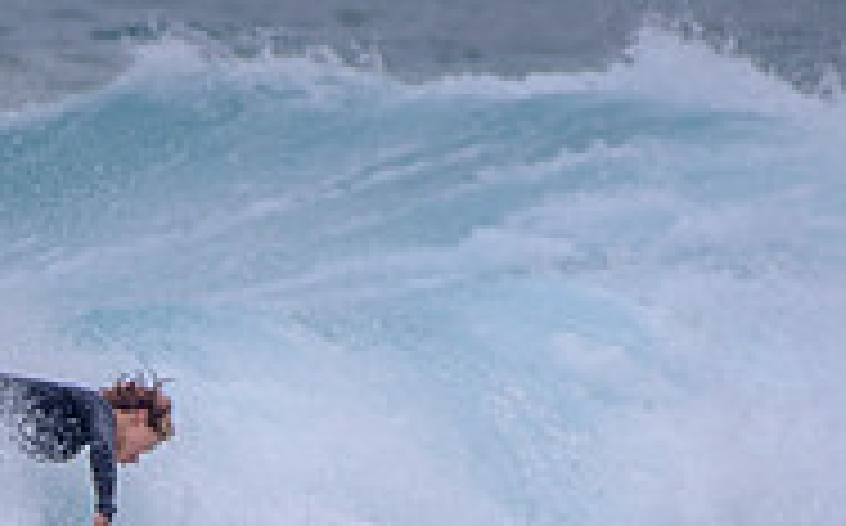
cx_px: 30
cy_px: 648
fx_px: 44515
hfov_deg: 1.1
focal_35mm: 1933
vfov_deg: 0.7
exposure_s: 1/2000
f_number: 5.6
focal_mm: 500
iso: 125
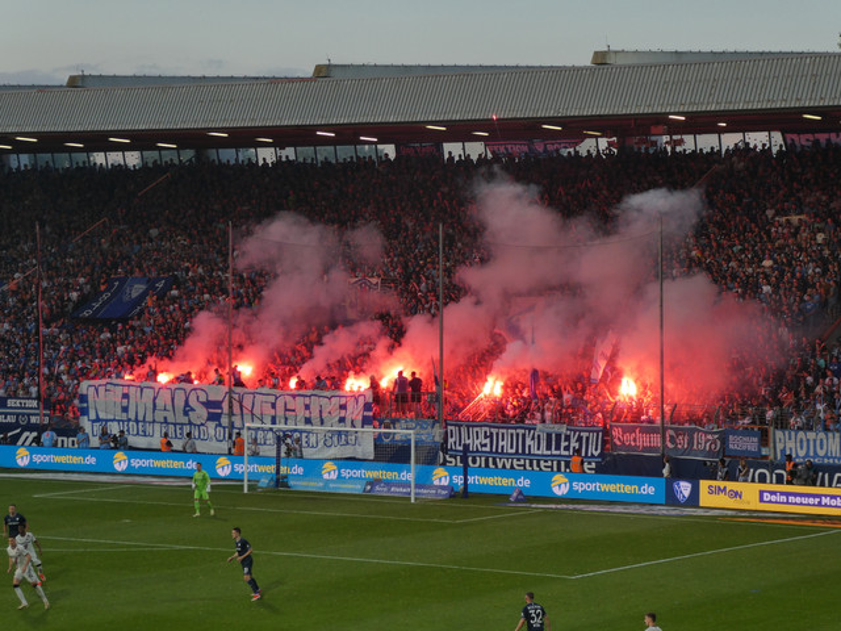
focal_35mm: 106
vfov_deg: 14.0
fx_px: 2575
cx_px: 420
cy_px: 316
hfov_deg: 18.5
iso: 80
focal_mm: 19
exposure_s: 1/100
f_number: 5.1
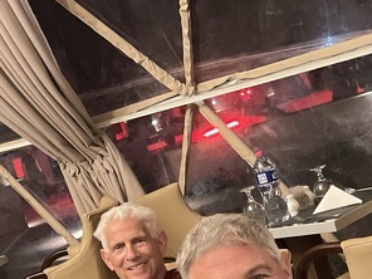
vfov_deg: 16.1
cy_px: 270
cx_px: -80
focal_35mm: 90
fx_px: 967
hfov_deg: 20.3
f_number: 1.6
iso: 1000
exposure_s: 1/14
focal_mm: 5.1
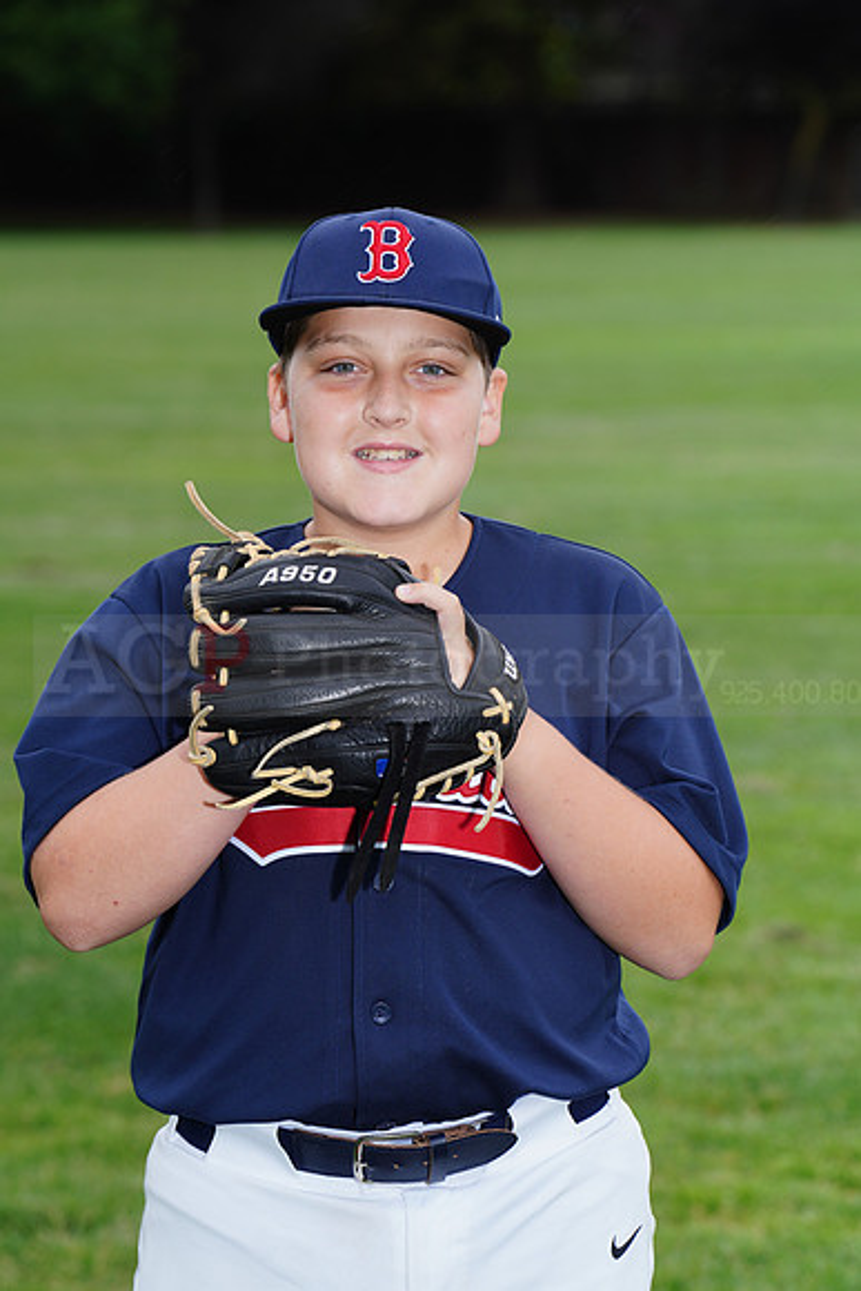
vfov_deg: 11.5
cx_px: 430
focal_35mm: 178
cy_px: 646
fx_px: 6381
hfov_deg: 7.7
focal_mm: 178
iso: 200
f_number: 8
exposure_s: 1/250
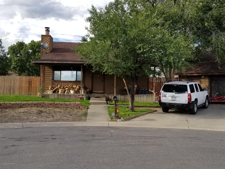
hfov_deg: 67.3
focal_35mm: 26
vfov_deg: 53.1
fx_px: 169
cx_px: 112
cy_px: 84
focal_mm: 4.25
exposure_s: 1/1340
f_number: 1.7
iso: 50
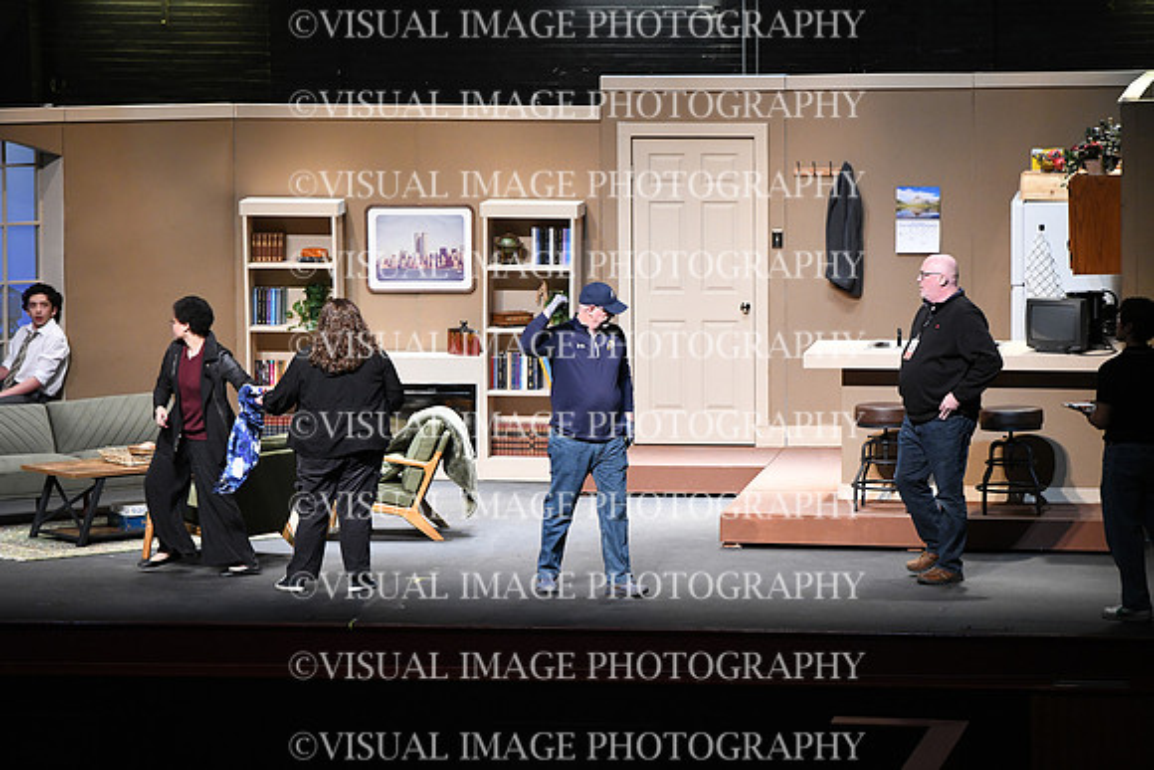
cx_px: 577
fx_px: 6412
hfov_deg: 10.3
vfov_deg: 6.9
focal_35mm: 200
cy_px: 385
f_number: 4
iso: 5000
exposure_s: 1/500
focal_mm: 200
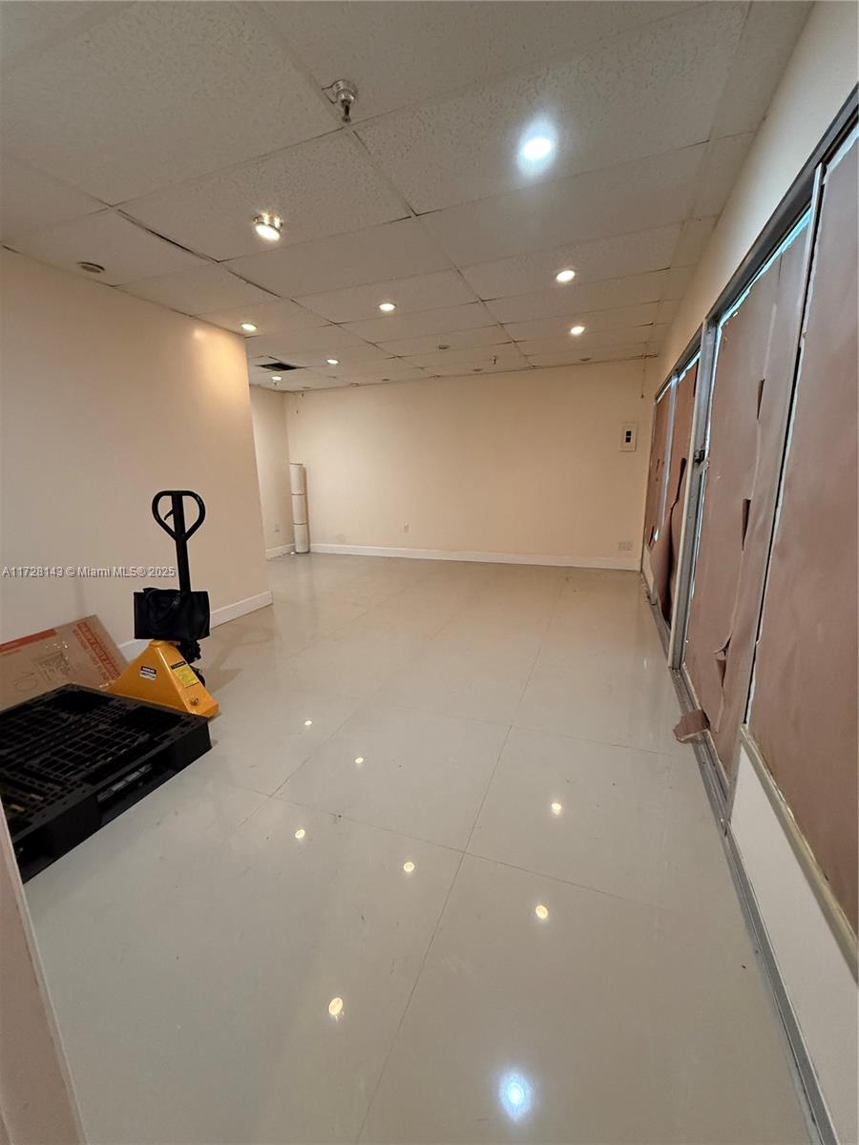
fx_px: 463
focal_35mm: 14
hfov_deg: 85.7
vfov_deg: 102.1
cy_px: 572
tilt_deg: -11.9
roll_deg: +0.7
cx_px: 430
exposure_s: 1/60
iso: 640
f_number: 2.2
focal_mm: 2.22
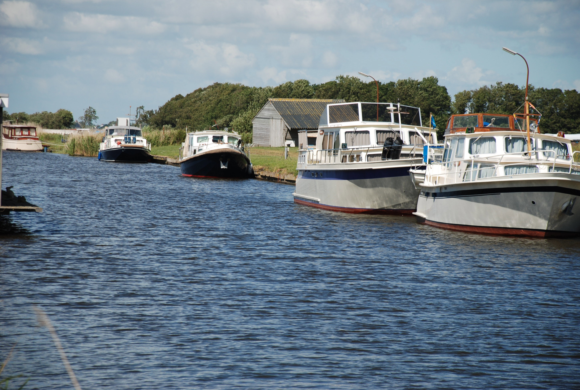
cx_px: 290
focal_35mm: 158
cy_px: 195
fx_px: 2543
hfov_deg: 13.0
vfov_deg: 8.8
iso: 100
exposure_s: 1/500
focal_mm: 105
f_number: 5.6
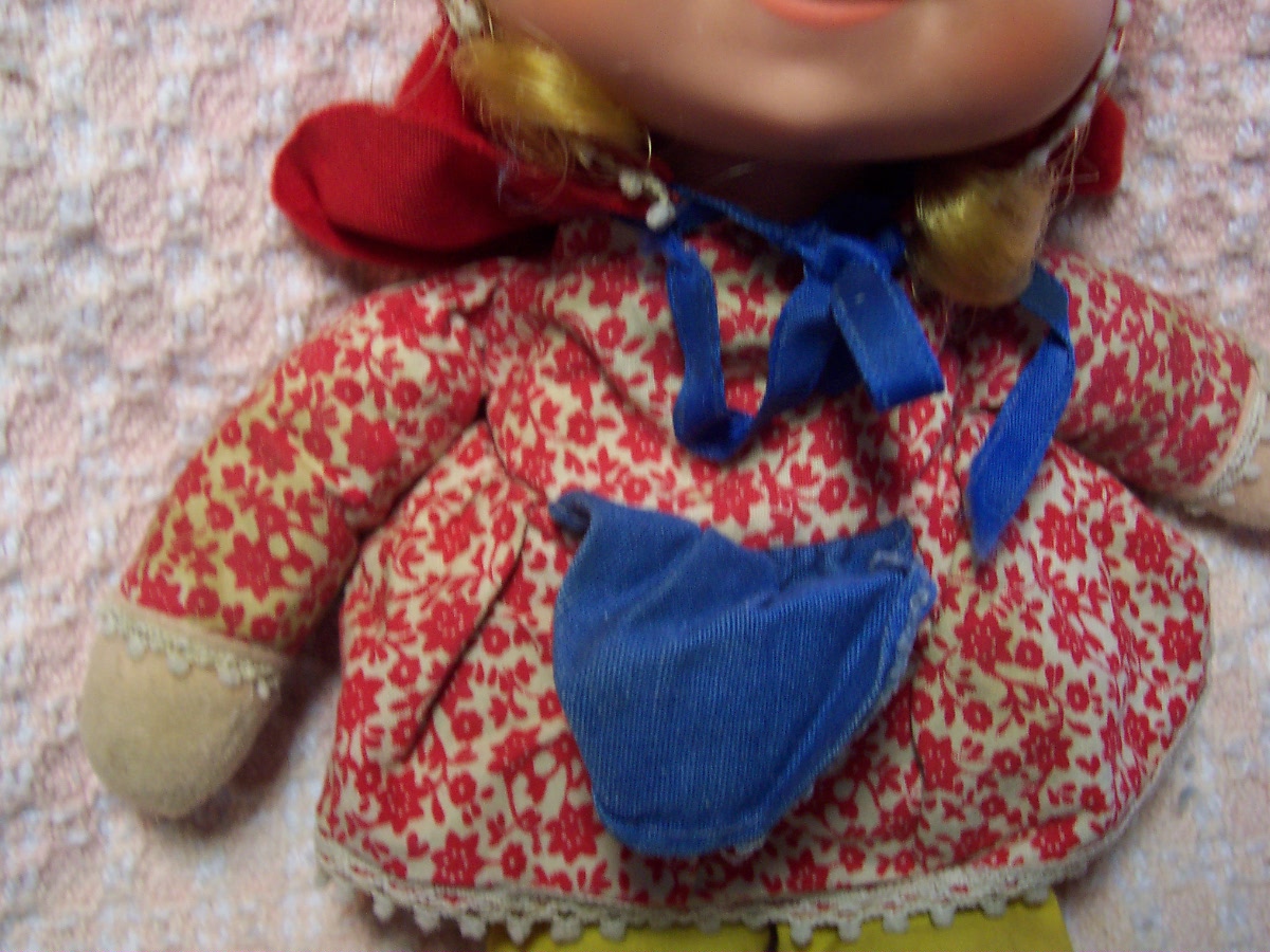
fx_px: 1357
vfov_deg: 38.7
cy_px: 476
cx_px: 635
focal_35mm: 37
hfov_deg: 50.1
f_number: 2.8
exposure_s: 1/30
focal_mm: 5.6
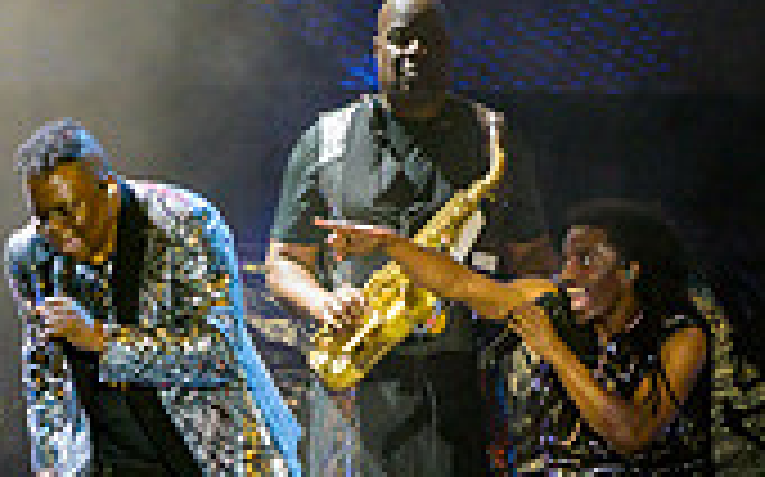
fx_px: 22293
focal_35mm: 1070
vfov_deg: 1.2
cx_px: 277
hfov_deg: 2.0
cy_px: 271
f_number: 6.3
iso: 2500
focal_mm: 300
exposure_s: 1/400
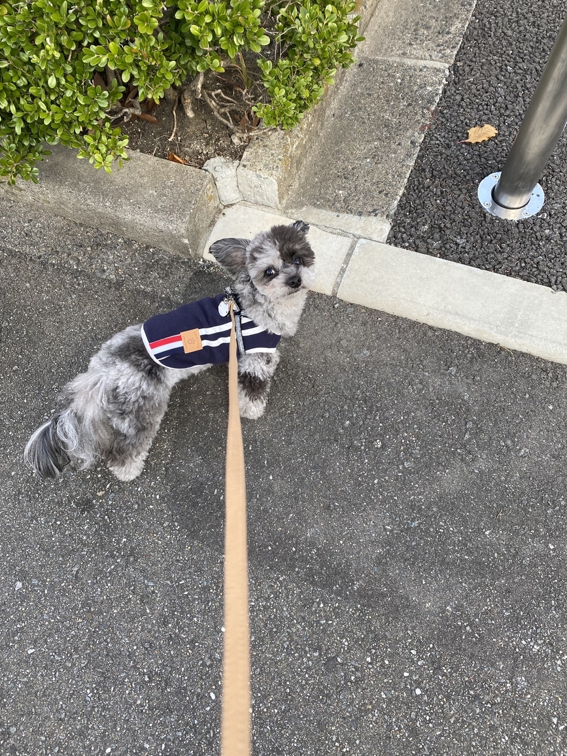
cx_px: 277
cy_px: 380
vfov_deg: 65.3
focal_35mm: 27
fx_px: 590
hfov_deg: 51.3
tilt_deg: -62.7
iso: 32
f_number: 1.8
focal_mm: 4.25
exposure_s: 1/129
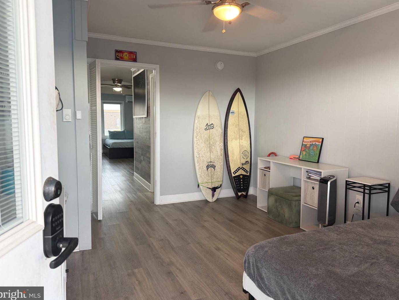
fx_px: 288
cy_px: 147
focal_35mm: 25
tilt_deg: -4.6
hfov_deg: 69.4
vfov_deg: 54.9
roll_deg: -0.7
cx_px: 201
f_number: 1.78
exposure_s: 1/121
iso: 200
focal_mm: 6.76
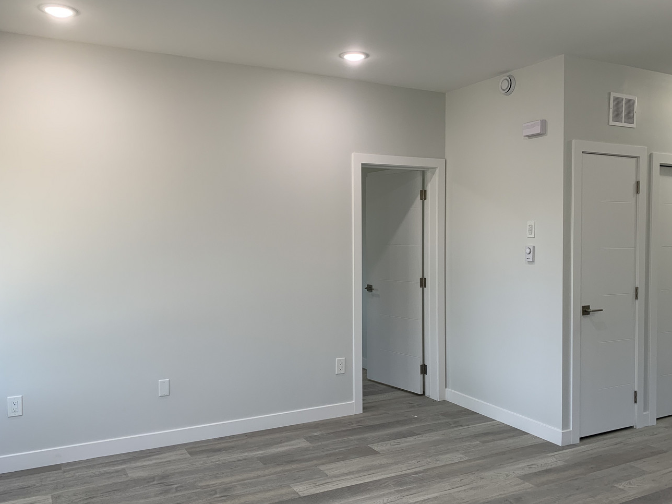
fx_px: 602
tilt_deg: -3.0
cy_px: 256
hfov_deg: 58.3
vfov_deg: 45.4
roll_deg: +0.2
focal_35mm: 31
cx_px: 355
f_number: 1.8
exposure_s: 1/120
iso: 64
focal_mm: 4.25
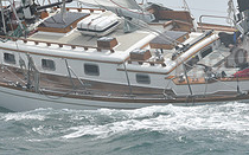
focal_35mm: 197
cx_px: 113
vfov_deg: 6.6
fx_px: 1336
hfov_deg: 10.6
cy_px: 7
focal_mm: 70
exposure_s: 1/800
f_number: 13
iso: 320
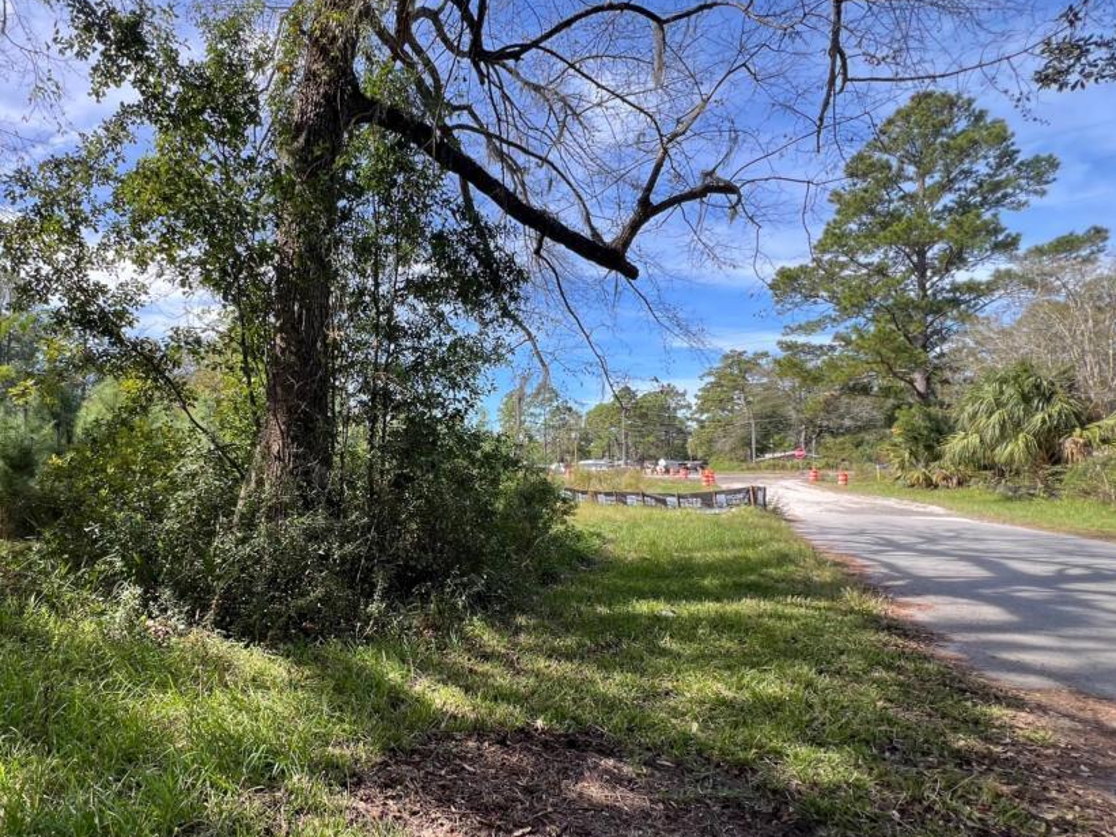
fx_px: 613
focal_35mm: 19
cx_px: 381
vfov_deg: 68.5
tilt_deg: -0.5
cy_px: 466
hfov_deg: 82.1
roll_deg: +0.8
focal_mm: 1.57
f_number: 1.8
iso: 32
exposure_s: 1/331
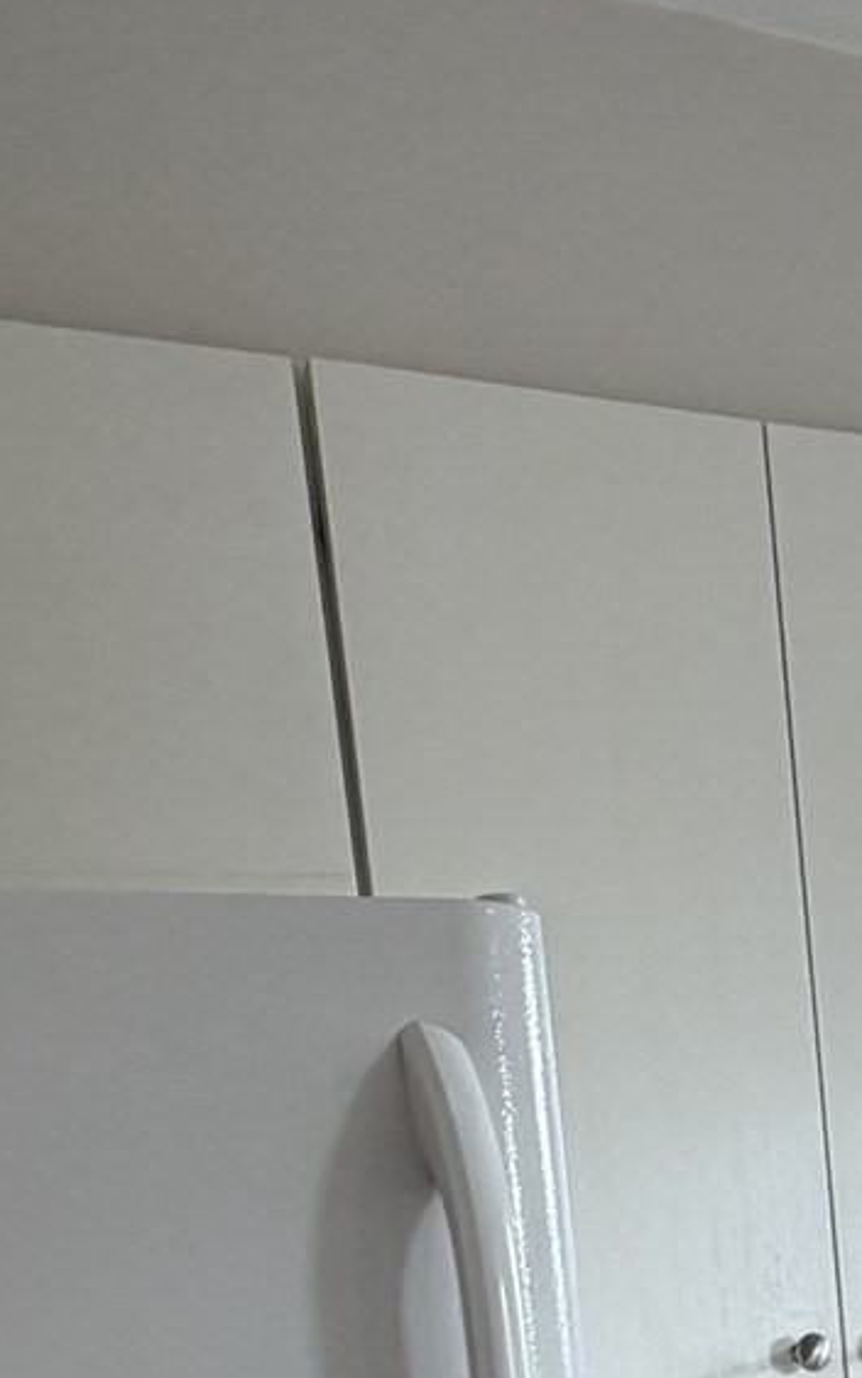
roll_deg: +5.9
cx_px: 855
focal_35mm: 54
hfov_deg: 23.0
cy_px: 1659
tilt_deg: -8.0
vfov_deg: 31.4
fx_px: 2029
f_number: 2.2
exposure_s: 1/120
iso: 125
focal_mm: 2.22
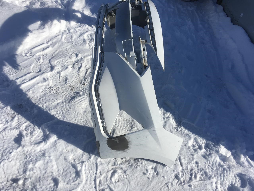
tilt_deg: -42.8
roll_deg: -14.7
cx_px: 127
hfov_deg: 61.7
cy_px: 96
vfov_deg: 48.2
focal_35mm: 29
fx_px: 213
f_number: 2.2
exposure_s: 1/3846
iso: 25
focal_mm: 4.15
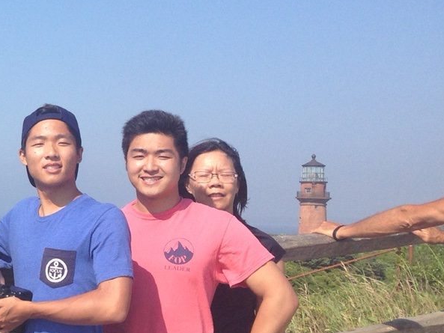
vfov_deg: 16.6
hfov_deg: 20.0
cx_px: -151
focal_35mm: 89
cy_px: 169
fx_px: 1142
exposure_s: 1/1748
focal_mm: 4.12
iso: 50
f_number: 2.4
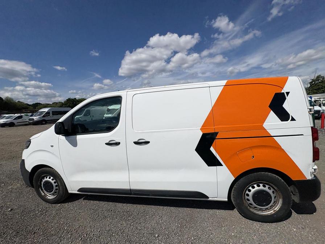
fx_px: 131
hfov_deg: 102.1
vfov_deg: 85.7
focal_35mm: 14
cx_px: 162
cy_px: 122
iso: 32
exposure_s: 1/7299
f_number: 2.2
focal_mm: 2.22
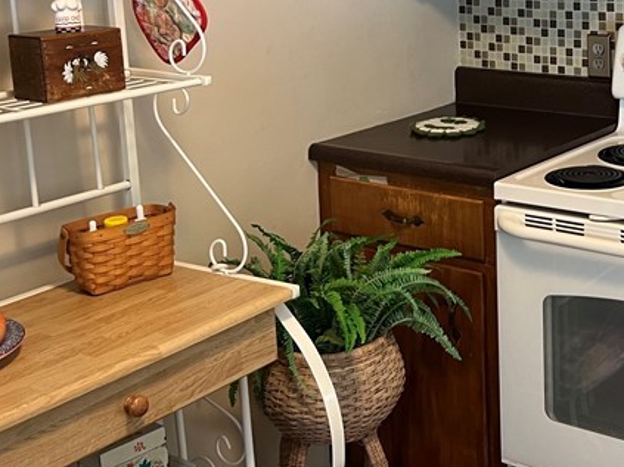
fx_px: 1135
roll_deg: +2.1
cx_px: 510
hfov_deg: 29.9
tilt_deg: -8.9
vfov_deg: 23.0
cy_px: 97
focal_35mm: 63
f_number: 1.5
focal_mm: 5.7
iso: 125
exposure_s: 1/60
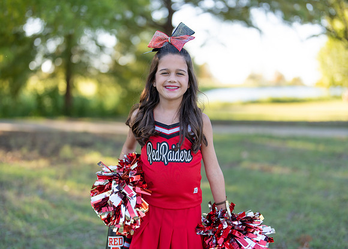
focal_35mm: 53
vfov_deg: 26.6
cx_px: 174
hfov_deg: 36.6
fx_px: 526
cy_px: 124
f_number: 1.2
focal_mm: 50
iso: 100
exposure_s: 1/1000
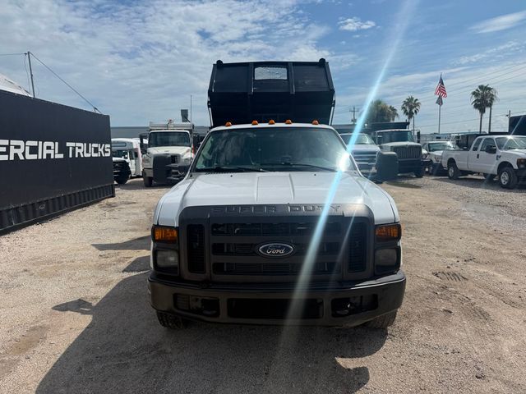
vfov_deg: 56.8
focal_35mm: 24
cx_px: 263
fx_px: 365
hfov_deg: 71.6
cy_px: 197
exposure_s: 1/10309
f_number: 1.78
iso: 80
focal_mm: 6.76
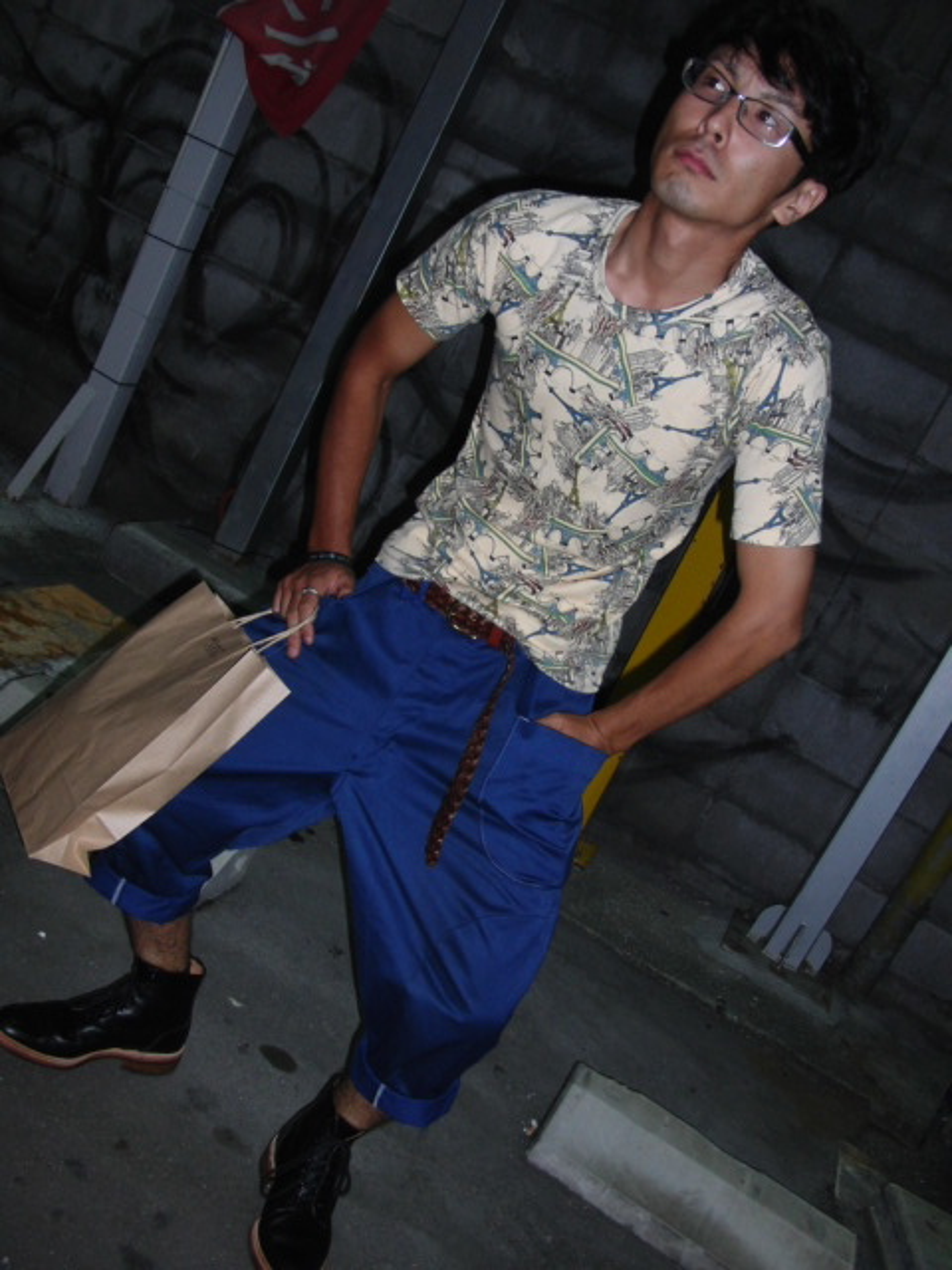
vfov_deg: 50.1
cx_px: 476
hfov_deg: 38.7
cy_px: 635
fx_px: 1357
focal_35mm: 37
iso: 100
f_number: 3.6
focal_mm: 6.42
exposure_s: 1/15
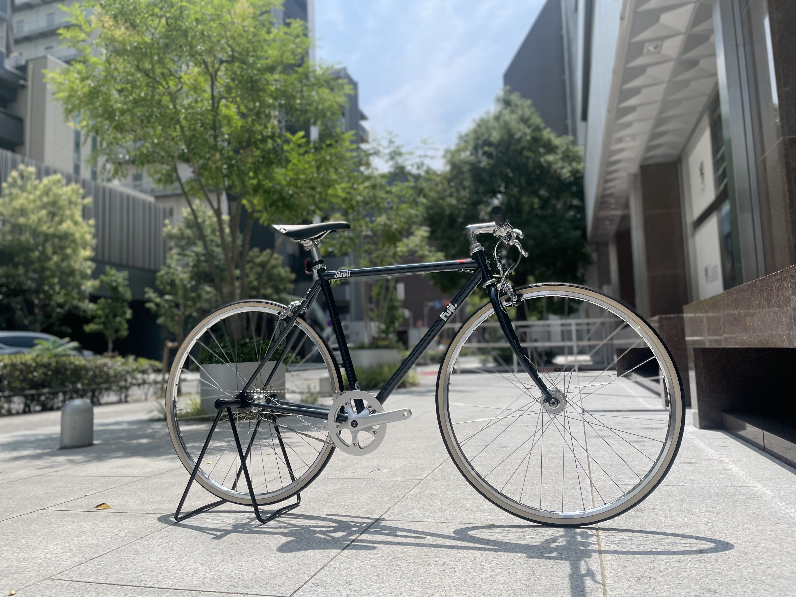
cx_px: 398
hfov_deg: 67.3
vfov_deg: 53.1
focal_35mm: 26
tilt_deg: +5.2
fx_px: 598
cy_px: 298
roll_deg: +2.4
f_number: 1.6
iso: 50
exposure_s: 1/4831
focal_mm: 4.2
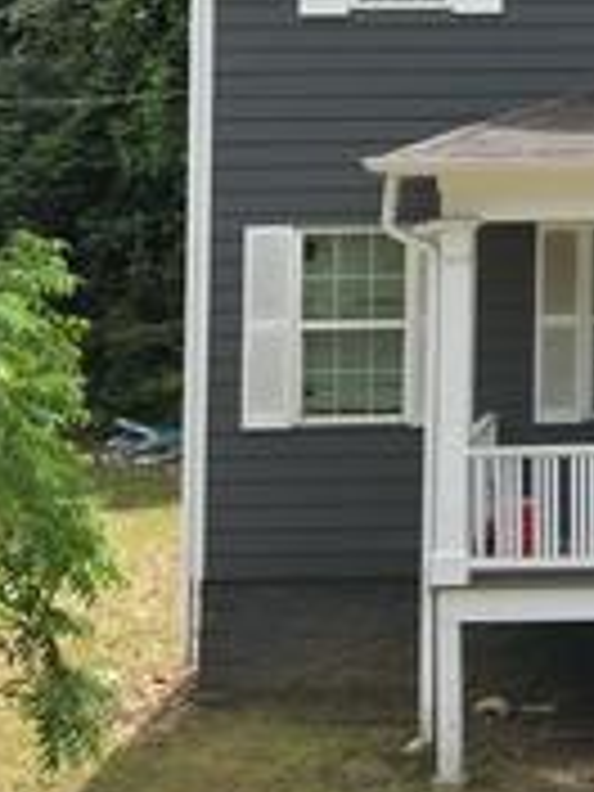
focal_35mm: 91
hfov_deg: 15.1
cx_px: 871
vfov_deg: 20.7
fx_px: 2082
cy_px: -36
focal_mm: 4.4
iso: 100
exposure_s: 1/350
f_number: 2.8
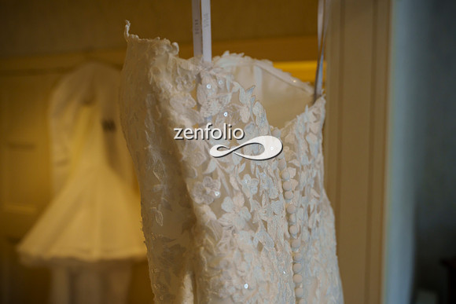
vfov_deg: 36.7
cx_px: 228
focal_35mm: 36
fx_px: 458
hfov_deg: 52.9
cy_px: 152
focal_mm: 36
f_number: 3.5
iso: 800
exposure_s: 1/200
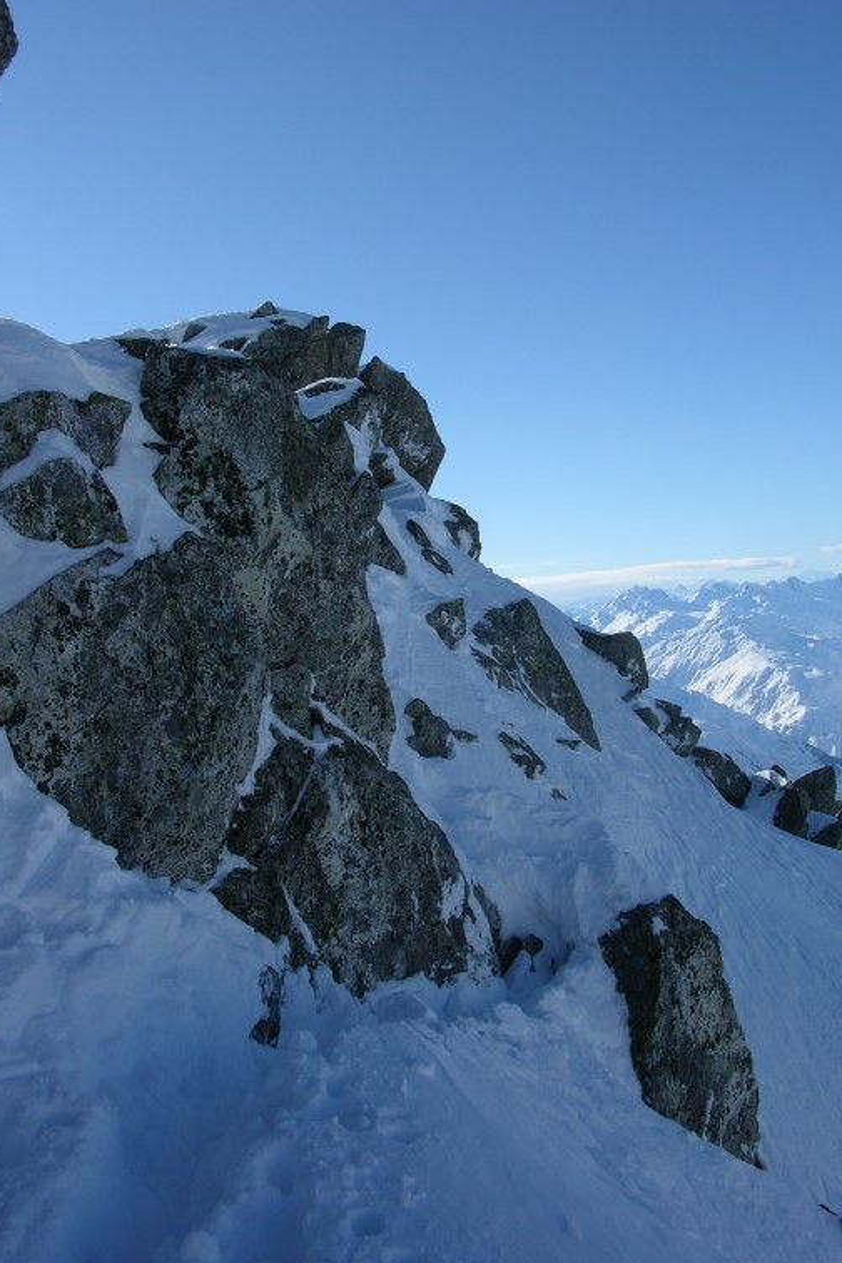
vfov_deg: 51.9
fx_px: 1298
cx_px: 456
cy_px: 628
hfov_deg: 35.9
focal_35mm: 37
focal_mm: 8.9
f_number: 6.3
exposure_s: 1/317
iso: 50
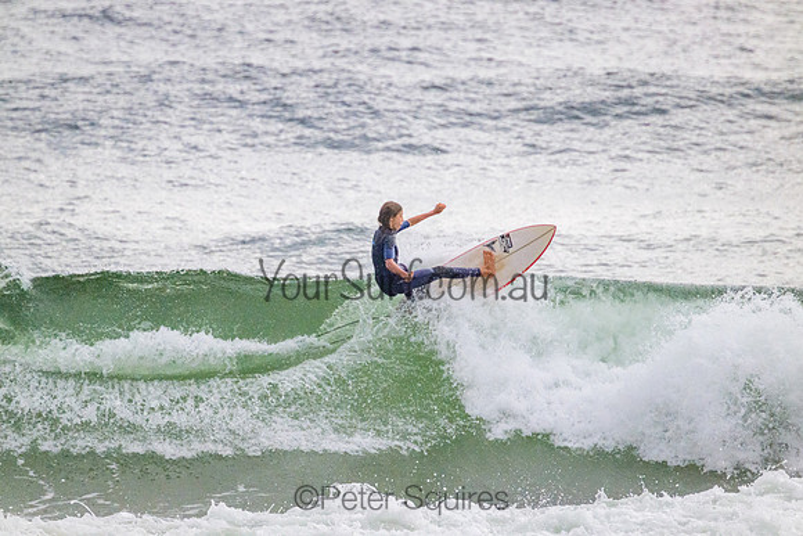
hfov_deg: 2.6
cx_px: 402
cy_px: 268
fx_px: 17848
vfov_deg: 1.7
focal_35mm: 800
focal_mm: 800
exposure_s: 1/2000
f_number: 11
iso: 4000
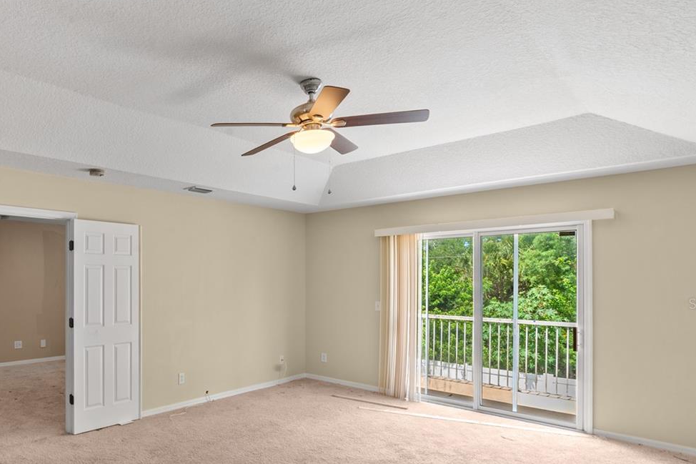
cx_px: 181
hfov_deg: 71.3
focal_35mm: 23
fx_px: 445
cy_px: 303
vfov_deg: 54.1
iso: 160
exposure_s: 1/2.5
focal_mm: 14
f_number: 11
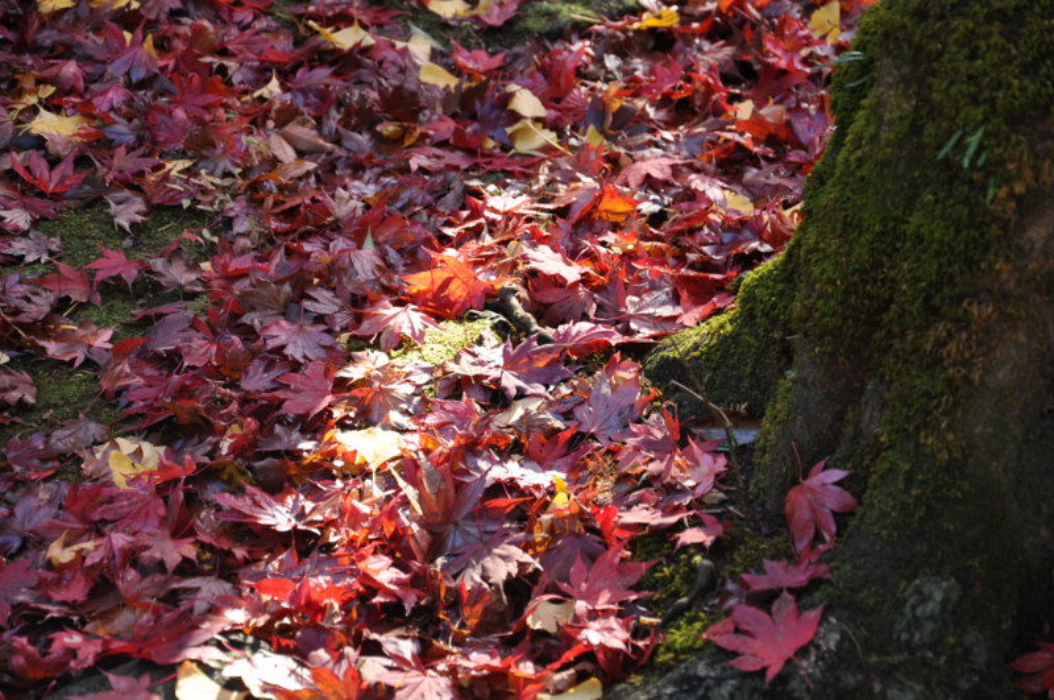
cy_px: 350
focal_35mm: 128
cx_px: 527
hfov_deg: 16.1
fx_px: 3728
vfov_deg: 10.7
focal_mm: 85
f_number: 5.6
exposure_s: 1/30
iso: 320
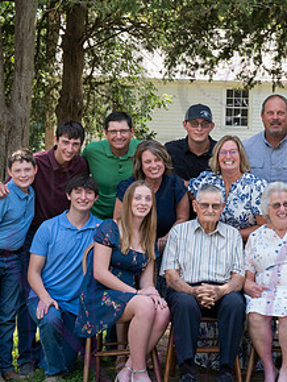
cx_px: 226
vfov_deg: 19.6
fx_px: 1104
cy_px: 248
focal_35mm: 100
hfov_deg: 14.7
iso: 400
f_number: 8
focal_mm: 52
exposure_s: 1/125
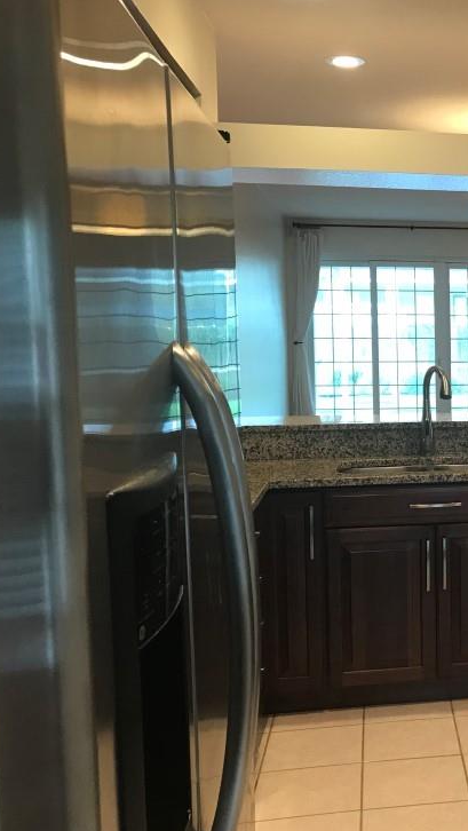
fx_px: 948
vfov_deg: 47.3
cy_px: 420
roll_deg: +0.0
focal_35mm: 43
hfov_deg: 24.9
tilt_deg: -4.9
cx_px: 571
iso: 40
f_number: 1.8
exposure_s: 1/17
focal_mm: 3.99
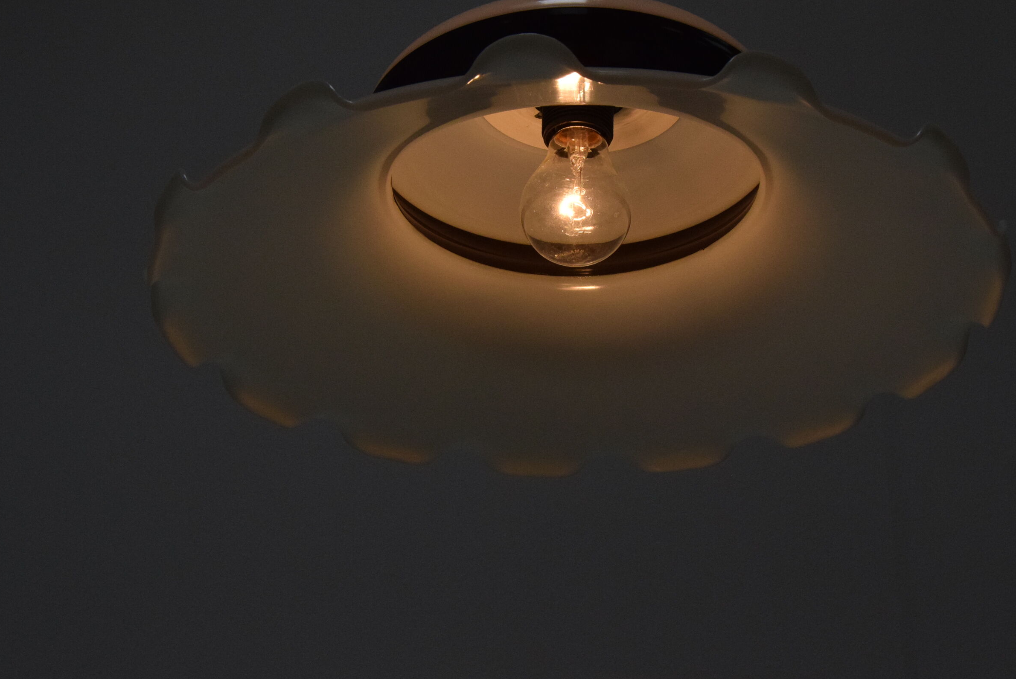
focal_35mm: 49
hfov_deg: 40.2
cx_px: 578
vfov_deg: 27.5
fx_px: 1384
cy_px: 276
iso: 1600
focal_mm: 26
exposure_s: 1/500
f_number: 11
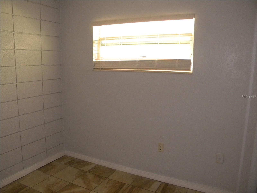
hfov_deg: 63.4
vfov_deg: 49.7
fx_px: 208
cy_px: 96
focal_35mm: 28
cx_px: 128
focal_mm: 5
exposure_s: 1/14.2
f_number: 3.5
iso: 400
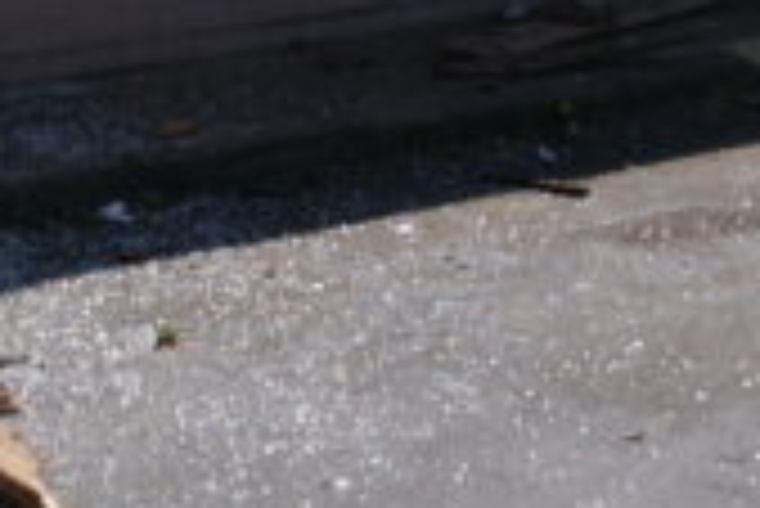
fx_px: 2874
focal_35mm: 136
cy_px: -584
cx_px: 144
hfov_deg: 15.0
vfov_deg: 9.3
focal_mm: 20
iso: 100
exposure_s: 1/400
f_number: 7.1
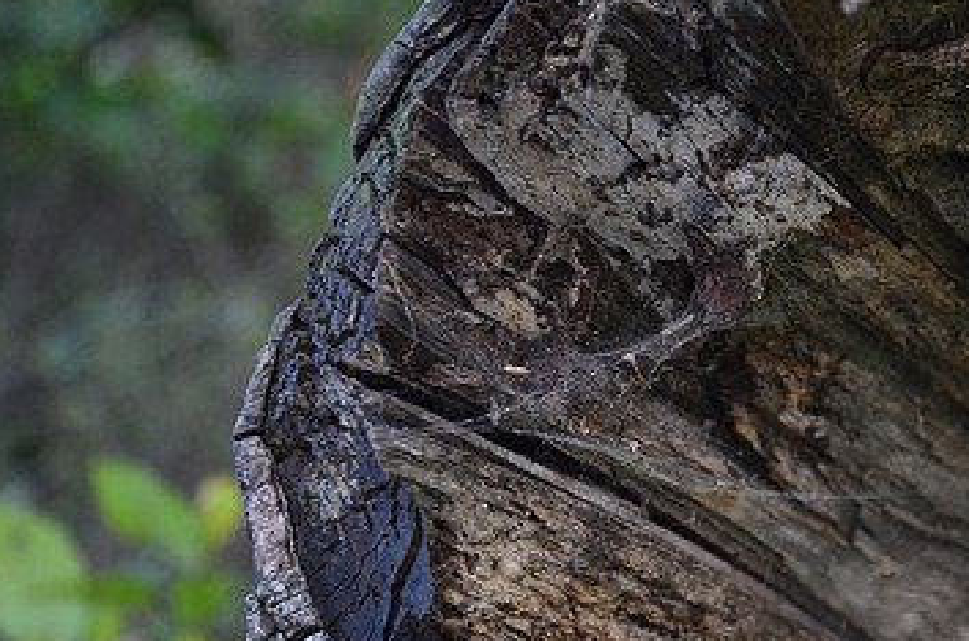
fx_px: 3168
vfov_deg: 11.5
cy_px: 340
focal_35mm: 118
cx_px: 783
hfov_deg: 17.2
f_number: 5.6
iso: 800
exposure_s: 1/10
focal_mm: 48
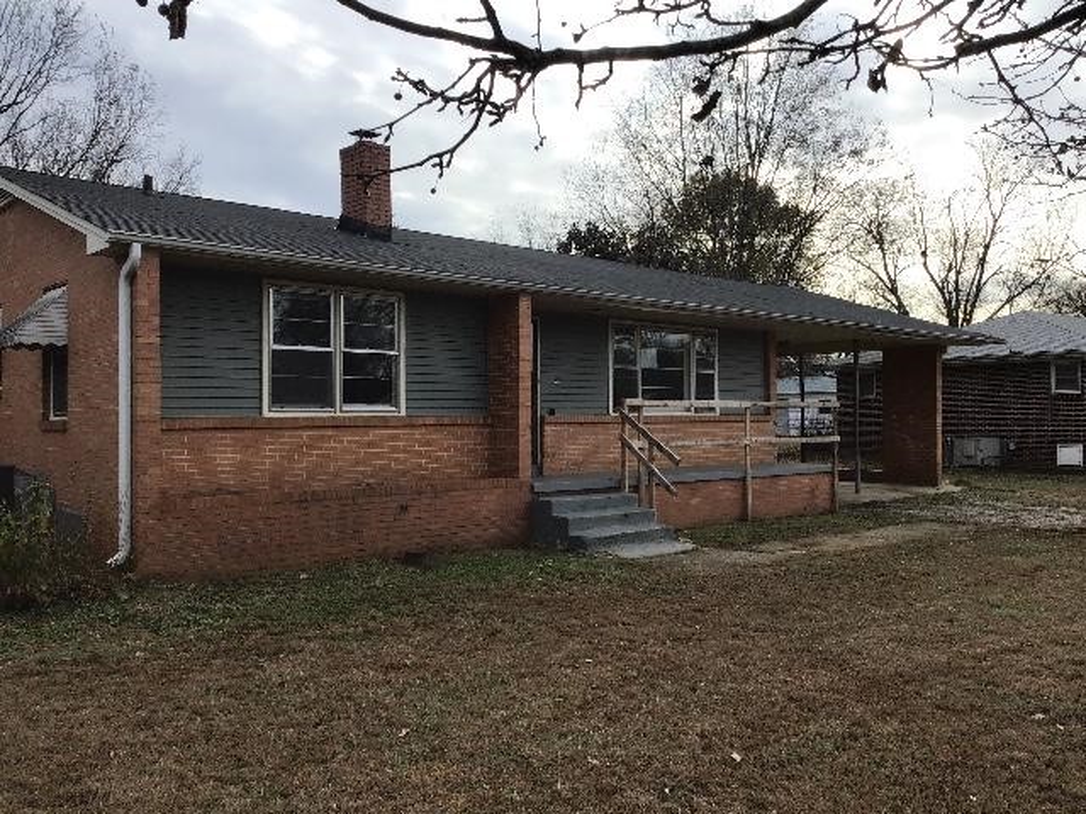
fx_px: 973
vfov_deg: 45.4
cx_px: 543
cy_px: 407
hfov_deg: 58.4
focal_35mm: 31
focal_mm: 3.3
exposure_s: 1/558
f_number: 2.4
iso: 25
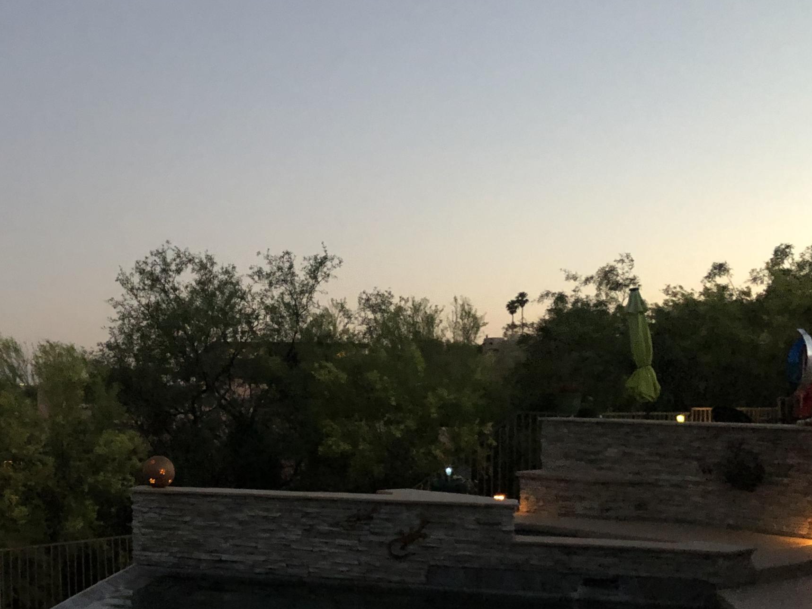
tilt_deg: -0.8
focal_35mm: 49
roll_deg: +0.5
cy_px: 406
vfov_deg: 29.5
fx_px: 1150
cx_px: 134
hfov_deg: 37.2
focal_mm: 3.99
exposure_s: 1/4
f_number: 1.8
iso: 125
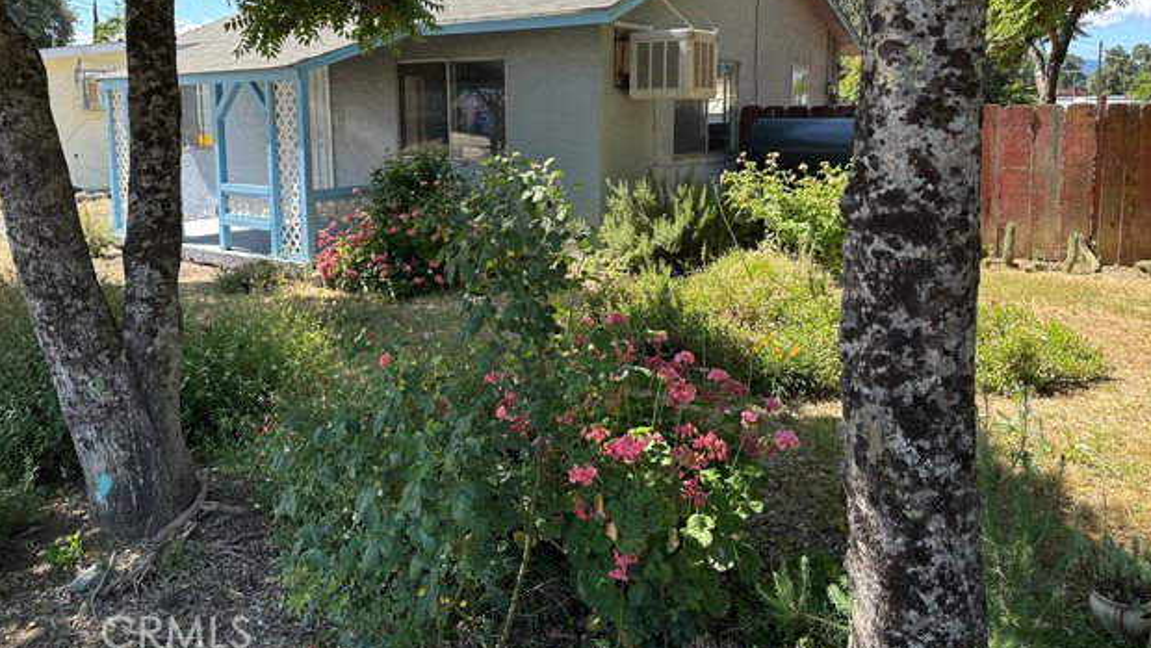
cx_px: 561
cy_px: 214
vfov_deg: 42.3
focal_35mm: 27
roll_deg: +0.7
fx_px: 824
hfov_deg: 69.8
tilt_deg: -7.5
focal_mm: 6.86
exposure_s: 1/1072
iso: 80
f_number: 1.78
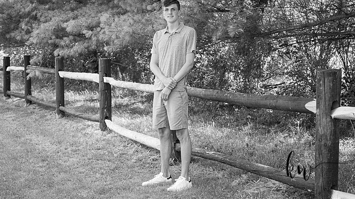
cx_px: 178
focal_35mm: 74
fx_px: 696
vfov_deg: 16.3
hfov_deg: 28.6
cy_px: 87
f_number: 6.3
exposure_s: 1/200
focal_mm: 70
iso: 500
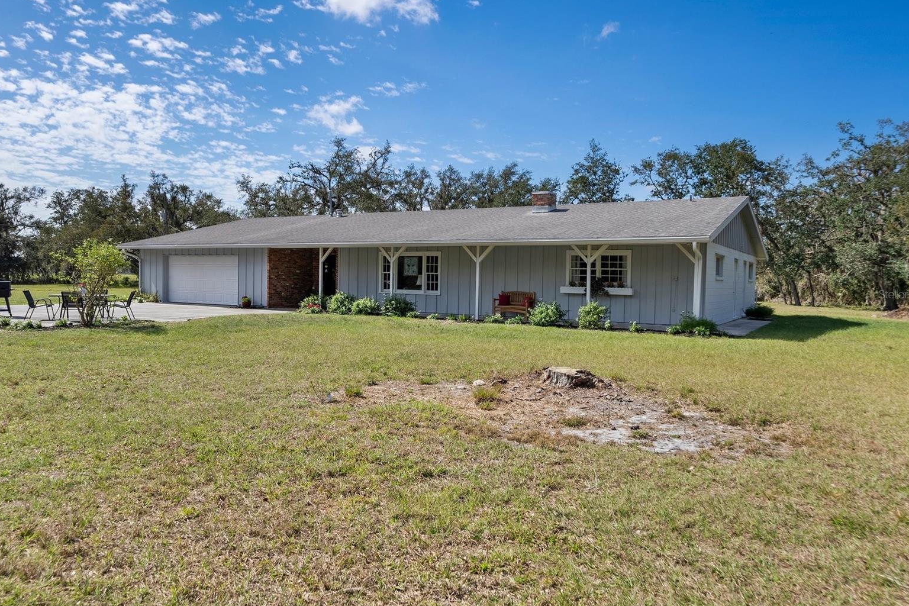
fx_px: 631
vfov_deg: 51.3
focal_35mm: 25
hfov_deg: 71.5
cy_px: 294
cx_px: 458
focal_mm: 24
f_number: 8
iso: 250
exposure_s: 1/200
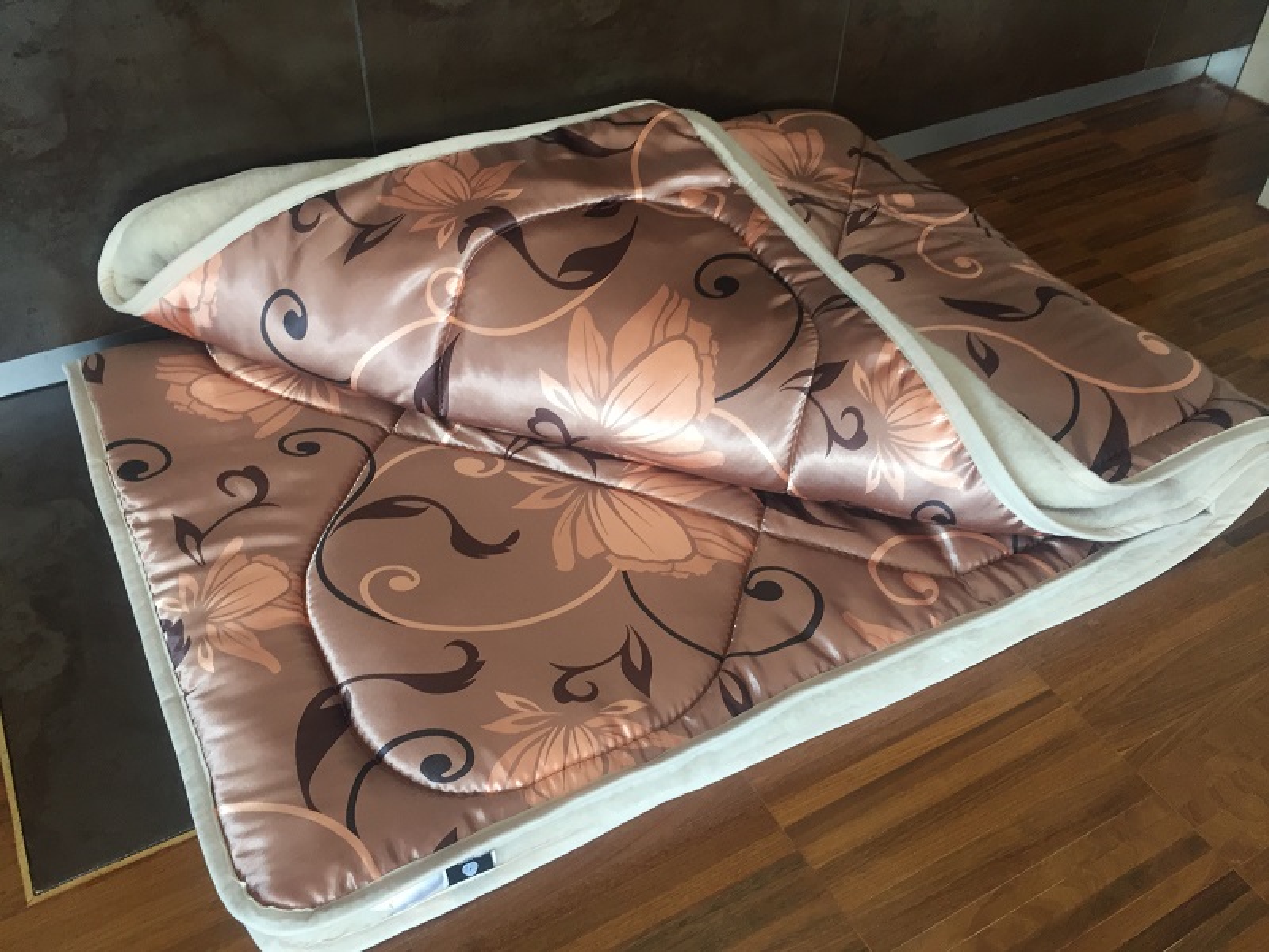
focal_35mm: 29
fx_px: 1063
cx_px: 634
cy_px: 476
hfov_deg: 61.7
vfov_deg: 48.2
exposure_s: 1/33
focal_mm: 4.15
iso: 80
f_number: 2.2
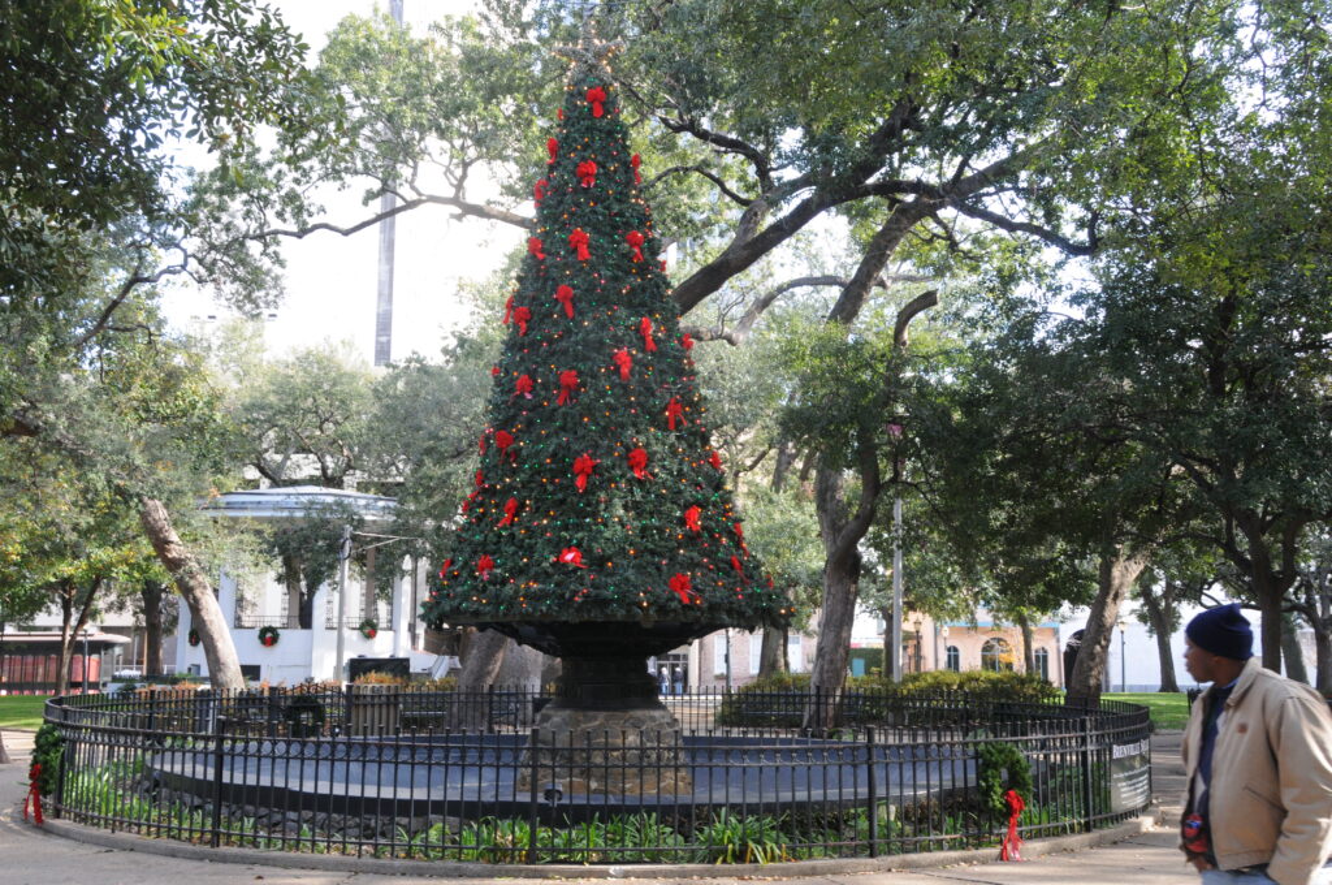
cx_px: 666
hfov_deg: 49.6
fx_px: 1441
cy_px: 442
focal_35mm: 39
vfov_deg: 34.1
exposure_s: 1/60
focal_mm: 26
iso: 500
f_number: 11
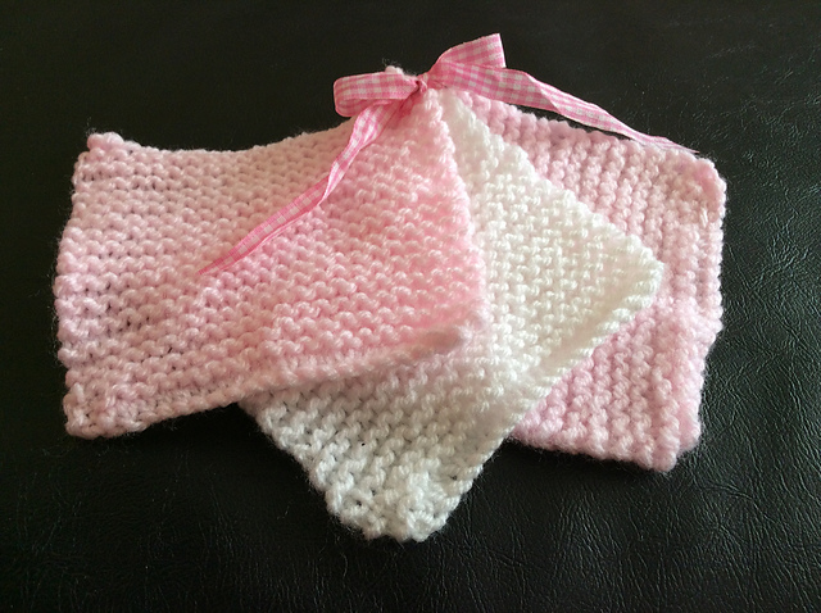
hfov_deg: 56.9
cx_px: 410
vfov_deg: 44.1
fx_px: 758
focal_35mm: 32
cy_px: 306
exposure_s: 1/25
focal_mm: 3.3
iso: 50
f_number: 2.4
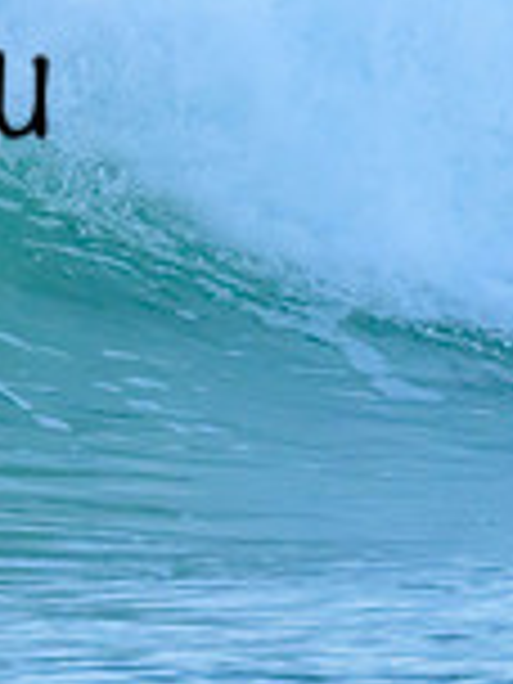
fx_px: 50802
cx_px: -428
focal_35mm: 2571
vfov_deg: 0.8
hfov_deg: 0.6
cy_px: 34
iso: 3600
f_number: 11
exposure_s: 1/2000
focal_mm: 700
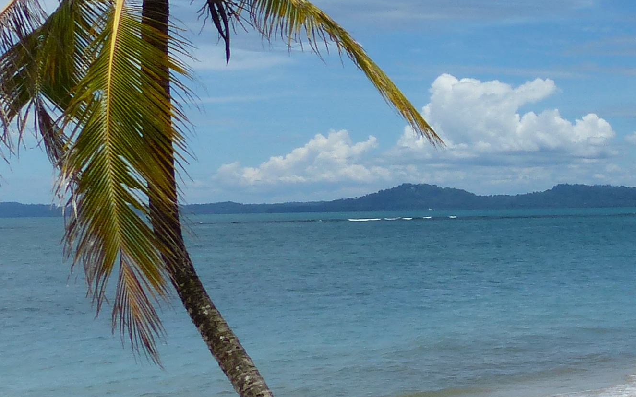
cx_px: 913
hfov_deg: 22.1
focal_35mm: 80
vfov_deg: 16.3
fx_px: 1387
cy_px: 224
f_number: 4.5
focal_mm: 4.5
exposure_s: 1/1300
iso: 100
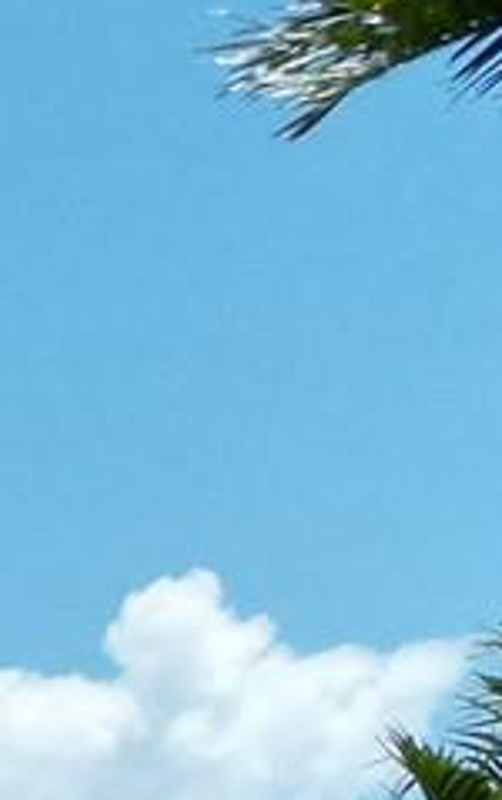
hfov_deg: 5.8
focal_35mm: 170
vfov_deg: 10.7
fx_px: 3710
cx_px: -1874
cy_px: 1831
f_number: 1.7
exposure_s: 1/4000
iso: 110
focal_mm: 6.72
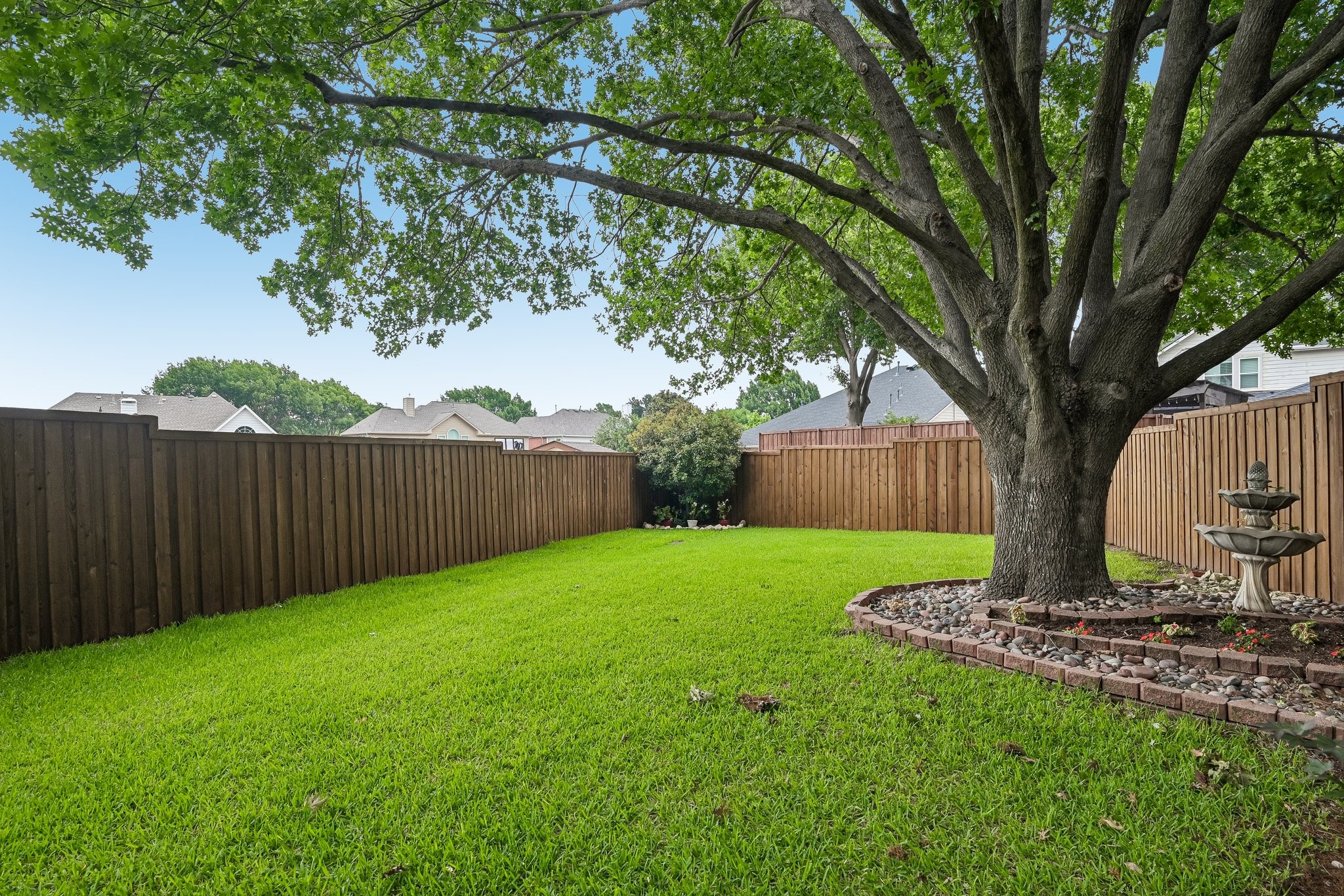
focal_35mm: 20
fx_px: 728
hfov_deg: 85.4
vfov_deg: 63.2
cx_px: 672
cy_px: 448
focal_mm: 19.5
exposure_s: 1/80
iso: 400
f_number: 8
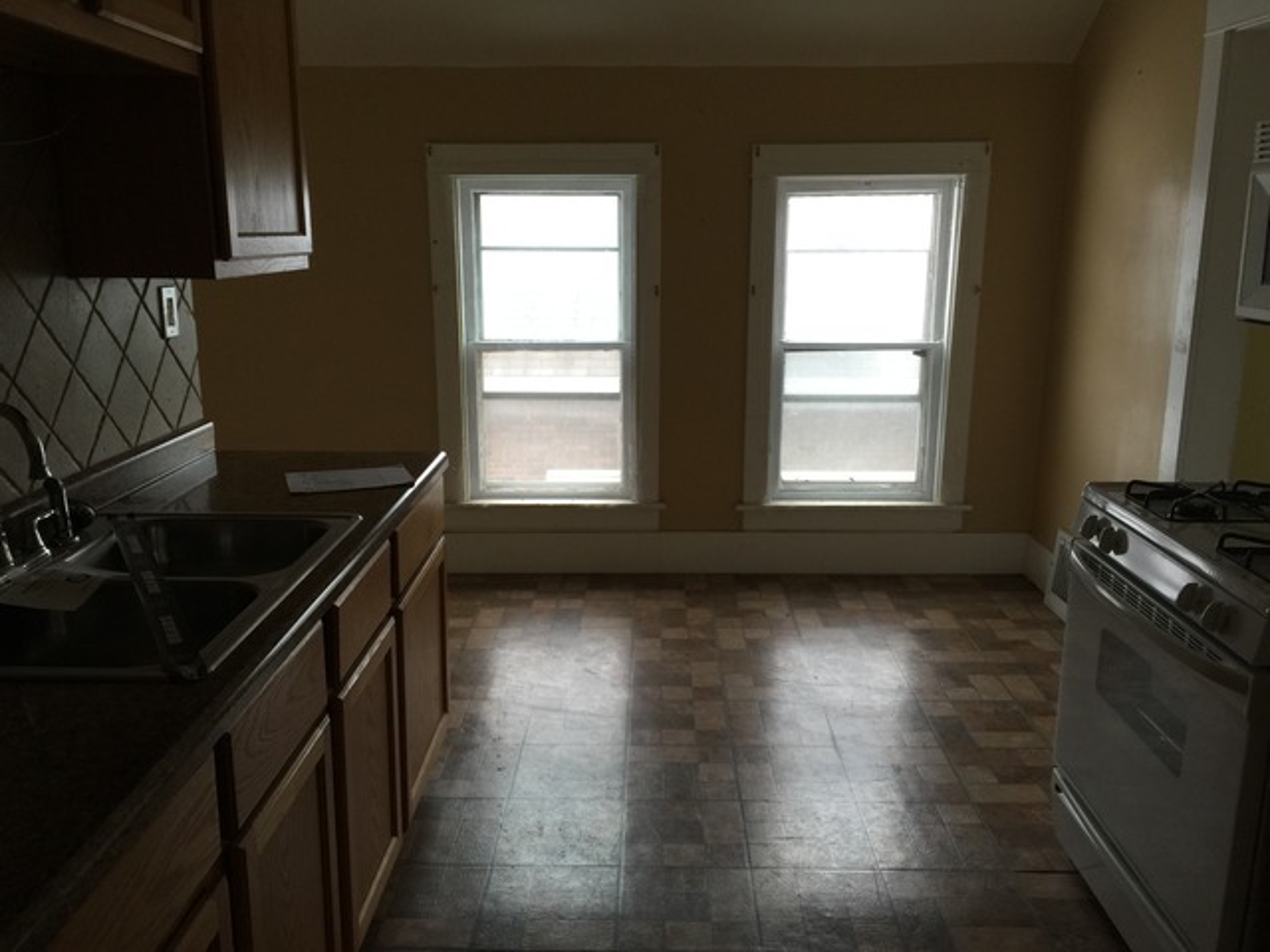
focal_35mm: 29
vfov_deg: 48.2
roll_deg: +1.8
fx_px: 1064
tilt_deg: -11.9
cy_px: 476
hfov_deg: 61.7
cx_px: 635
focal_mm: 4.15
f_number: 2.2
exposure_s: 1/30
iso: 50
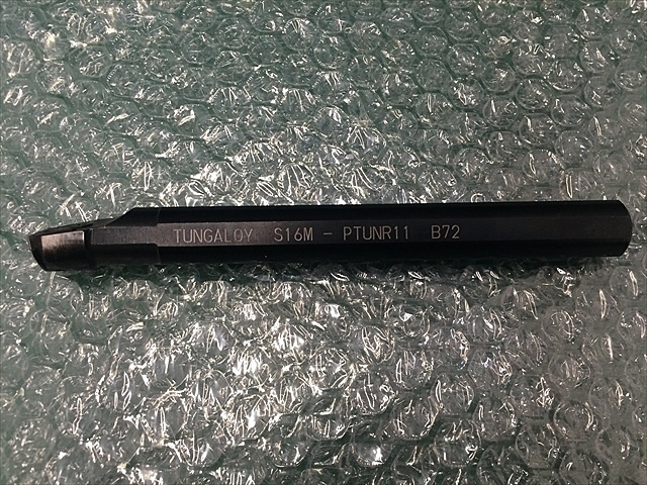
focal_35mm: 29
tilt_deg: -71.5
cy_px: 242
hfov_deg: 61.7
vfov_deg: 48.2
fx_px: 542
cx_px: 324
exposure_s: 1/30
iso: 100
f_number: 2.2
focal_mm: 4.15
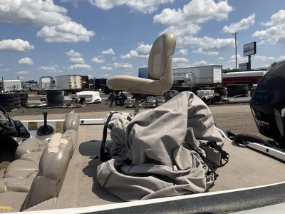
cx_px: 142
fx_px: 239
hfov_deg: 61.7
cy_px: 107
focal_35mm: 29
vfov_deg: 48.2
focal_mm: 3
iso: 25
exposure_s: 1/2801
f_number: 1.8
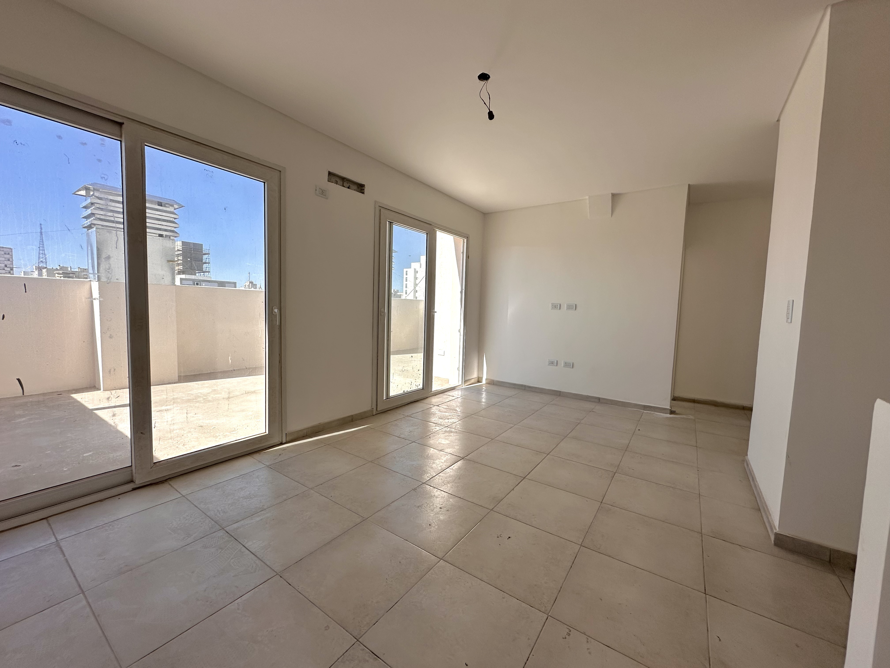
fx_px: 360
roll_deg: -1.6
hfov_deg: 102.1
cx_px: 445
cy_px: 334
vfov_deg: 85.7
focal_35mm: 14
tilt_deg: -4.0
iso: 50
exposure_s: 1/1024
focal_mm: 2.22
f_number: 2.2
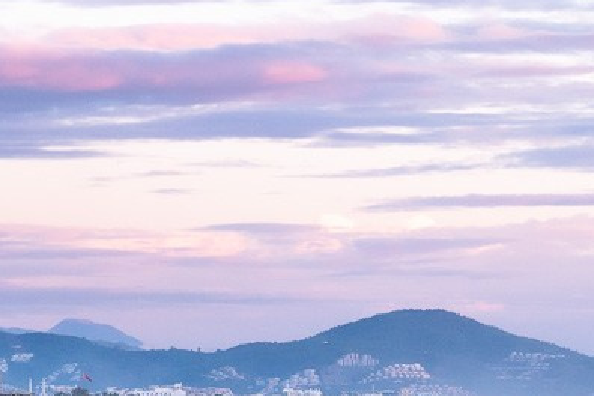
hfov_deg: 8.9
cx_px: 744
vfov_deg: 6.0
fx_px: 3744
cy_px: 389
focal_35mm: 227
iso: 640
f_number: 8
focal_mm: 70
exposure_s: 1/100
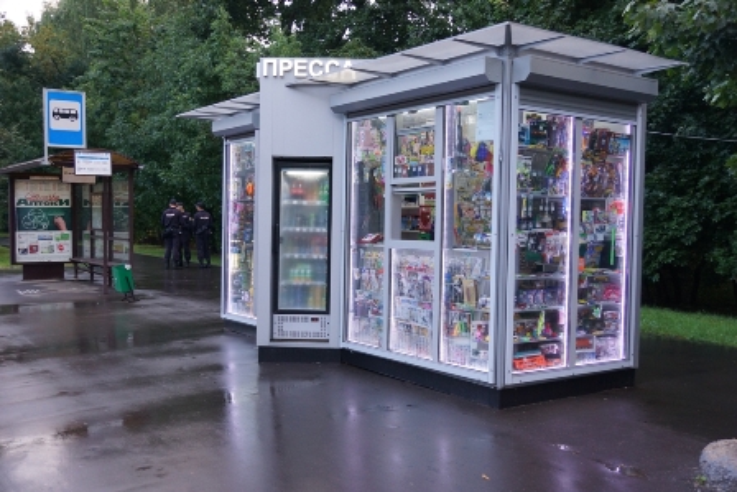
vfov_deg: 36.9
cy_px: 246
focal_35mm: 36
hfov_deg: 53.1
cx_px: 368
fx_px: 737
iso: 400
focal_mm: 24
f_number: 4.5
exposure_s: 1/80
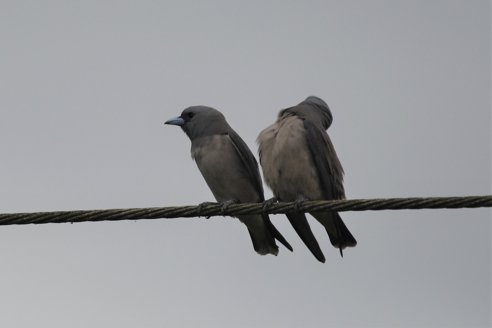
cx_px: 246
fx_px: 11479
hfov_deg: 2.5
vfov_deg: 1.6
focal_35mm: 840
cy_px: 164
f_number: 5.6
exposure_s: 1/1250
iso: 140
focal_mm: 420
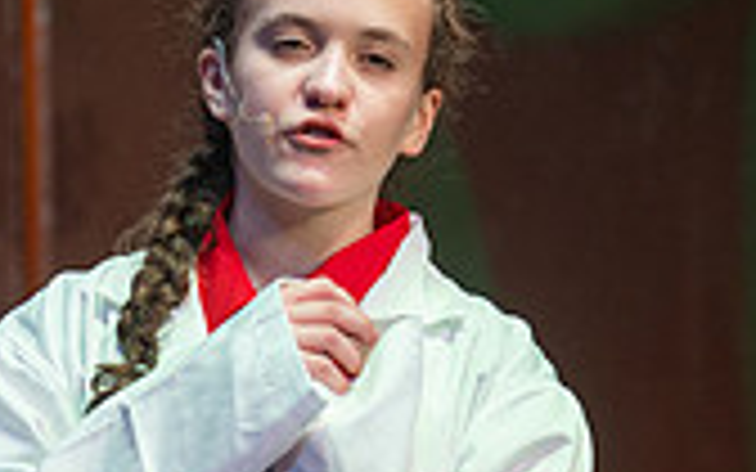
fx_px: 18193
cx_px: 298
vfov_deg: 1.5
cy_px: 691
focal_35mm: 883
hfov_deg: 2.4
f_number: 2.8
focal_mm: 200
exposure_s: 1/400
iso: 320
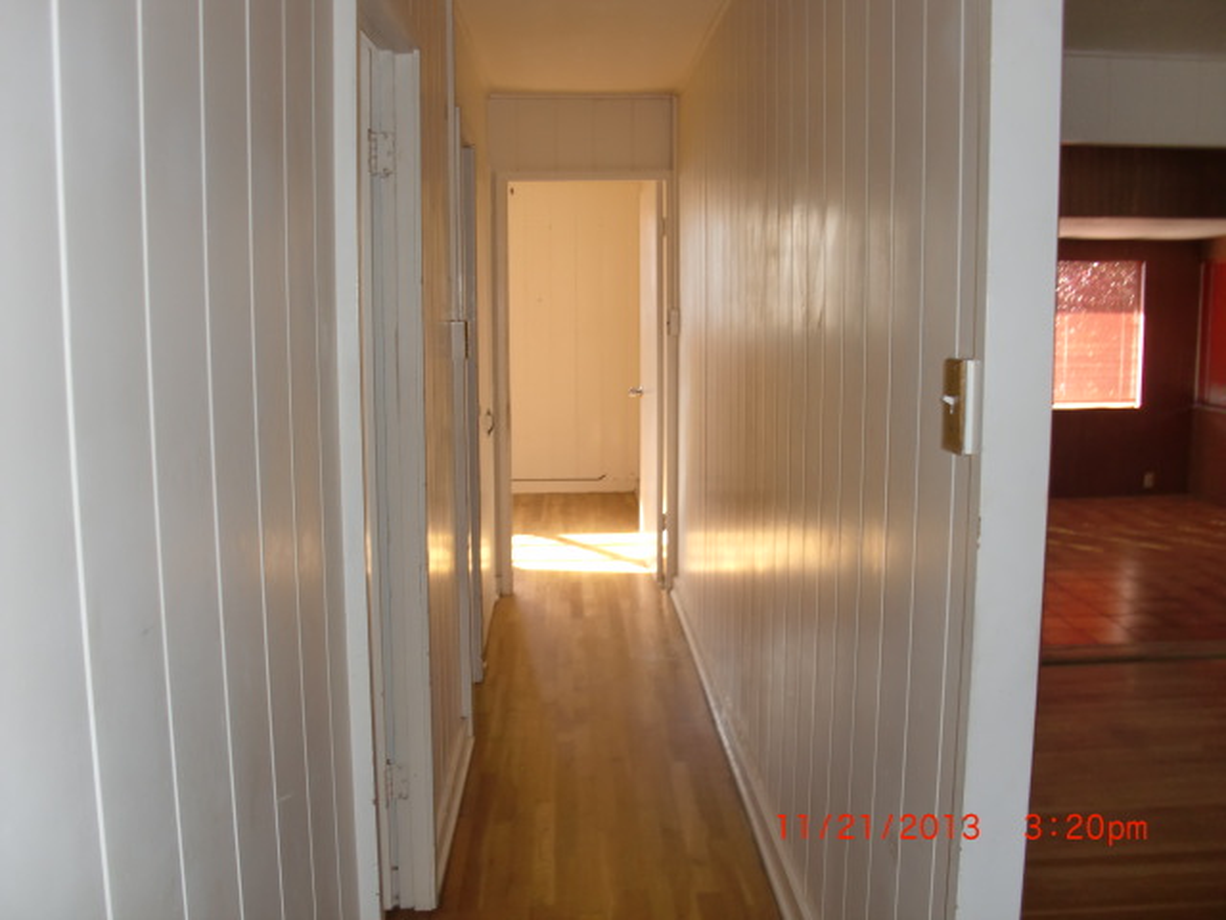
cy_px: 460
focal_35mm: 36
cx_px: 613
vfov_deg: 39.7
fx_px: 1275
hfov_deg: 51.4
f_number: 2.8
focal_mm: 6.3
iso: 125
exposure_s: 1/60
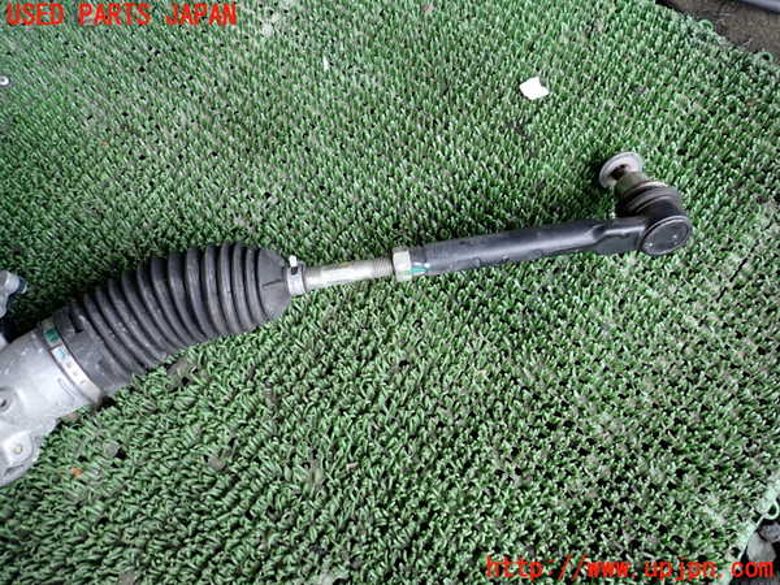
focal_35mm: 25
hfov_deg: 69.4
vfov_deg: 54.9
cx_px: 390
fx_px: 563
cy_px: 292
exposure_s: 1/160
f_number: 2
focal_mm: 4.5
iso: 125
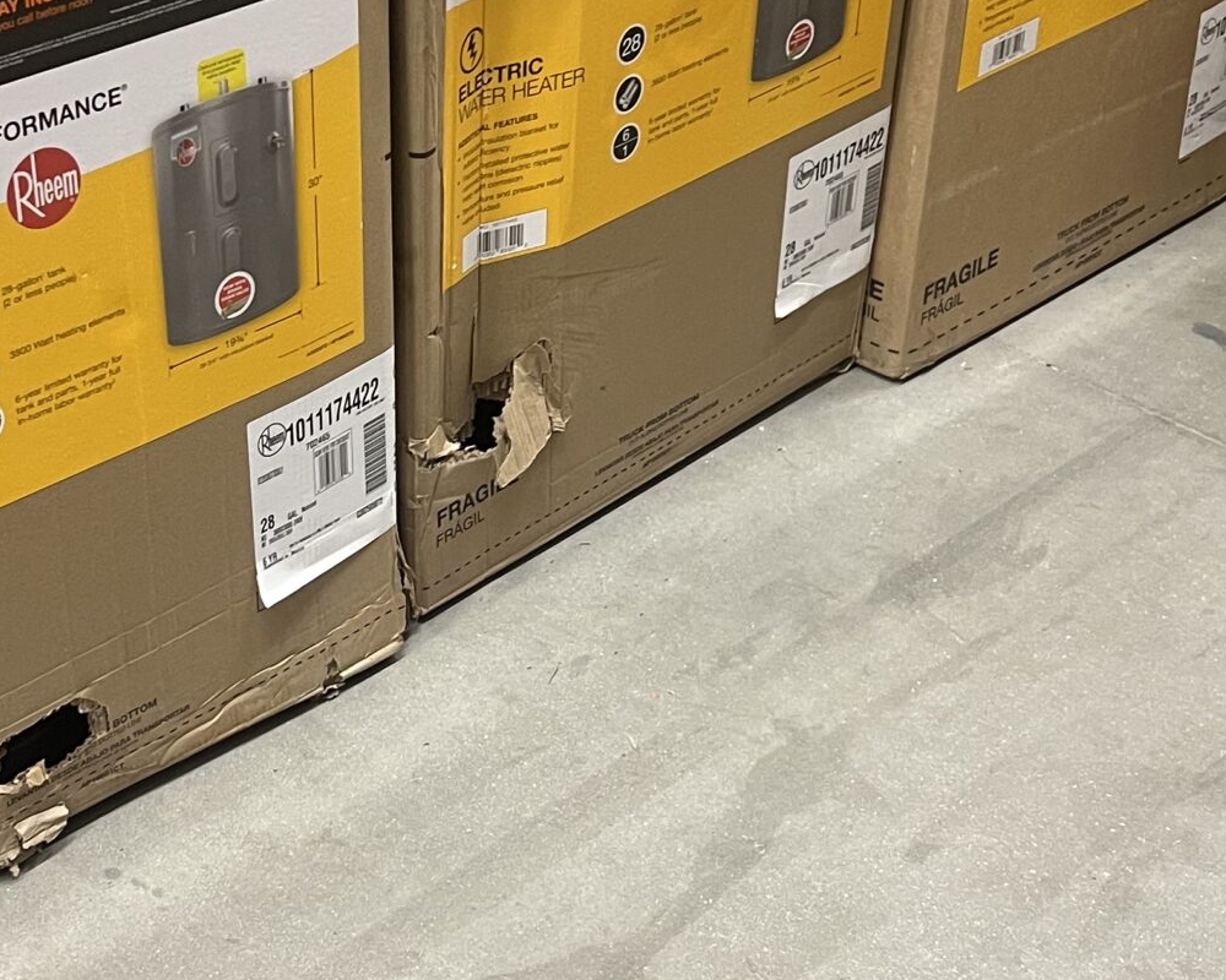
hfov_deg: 29.0
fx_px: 2359
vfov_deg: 23.5
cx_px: 468
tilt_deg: -36.2
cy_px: 484
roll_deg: -0.7
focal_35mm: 65
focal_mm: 5.7
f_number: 1.5
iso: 200
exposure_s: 1/60
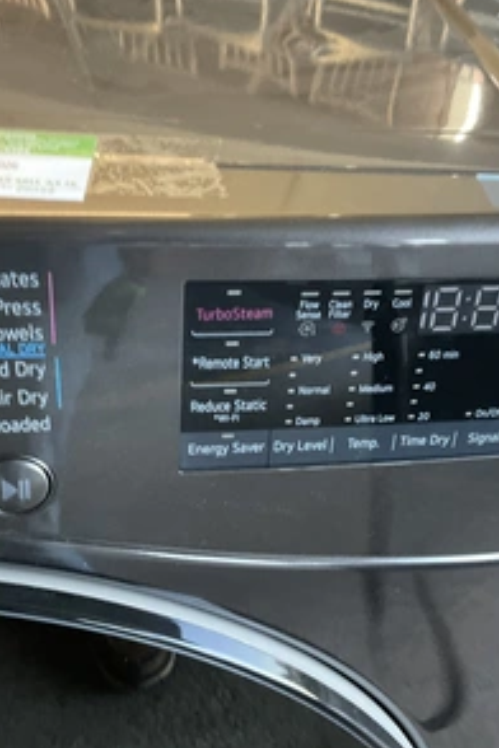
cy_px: 374
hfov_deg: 32.6
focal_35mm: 41
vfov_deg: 47.4
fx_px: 852
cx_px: 250
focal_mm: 3
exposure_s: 1/30
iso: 250
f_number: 1.8
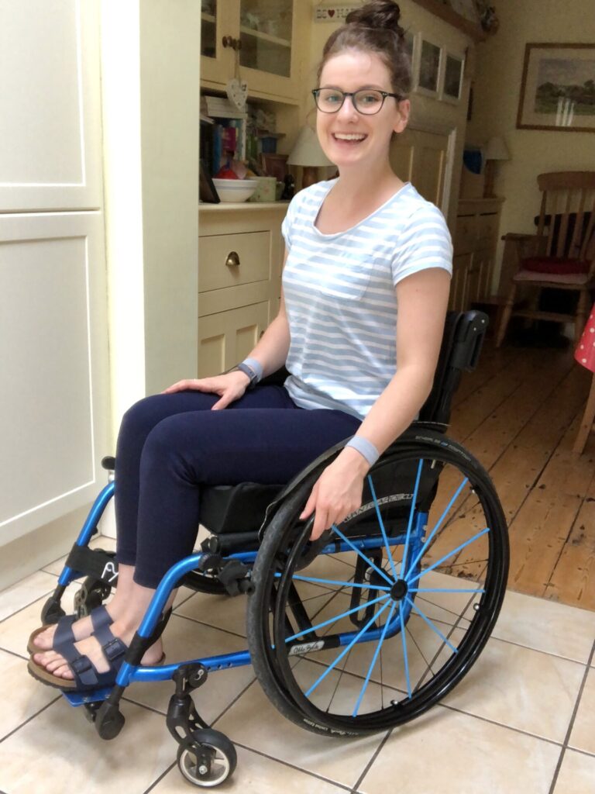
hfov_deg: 44.2
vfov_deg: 56.8
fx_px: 733
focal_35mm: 32
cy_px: 397
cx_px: 298
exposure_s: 1/120
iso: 160
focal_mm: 2.87
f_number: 2.2
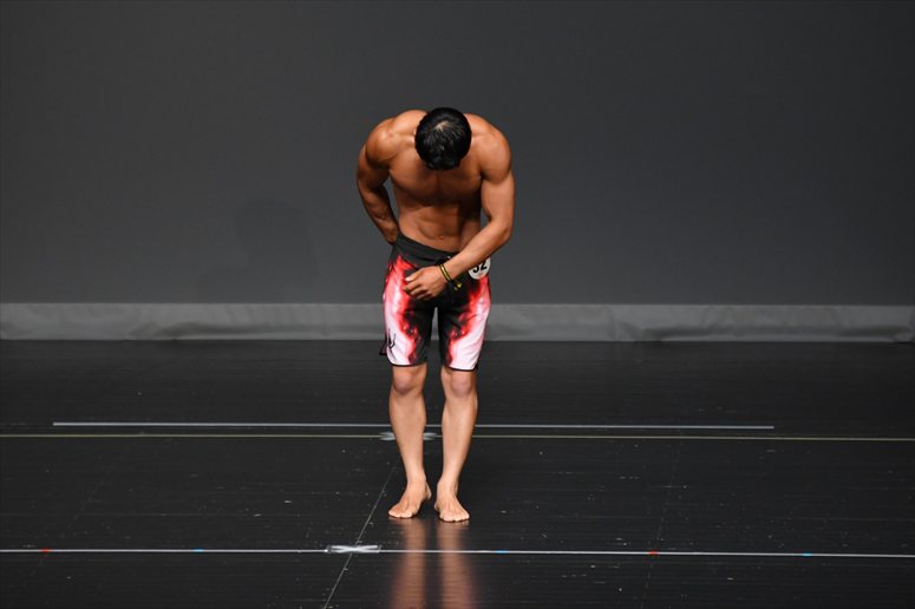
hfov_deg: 6.0
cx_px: 458
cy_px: 304
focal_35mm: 345
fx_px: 8765
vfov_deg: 4.0
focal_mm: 230
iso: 2000
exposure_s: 1/400
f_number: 5.6
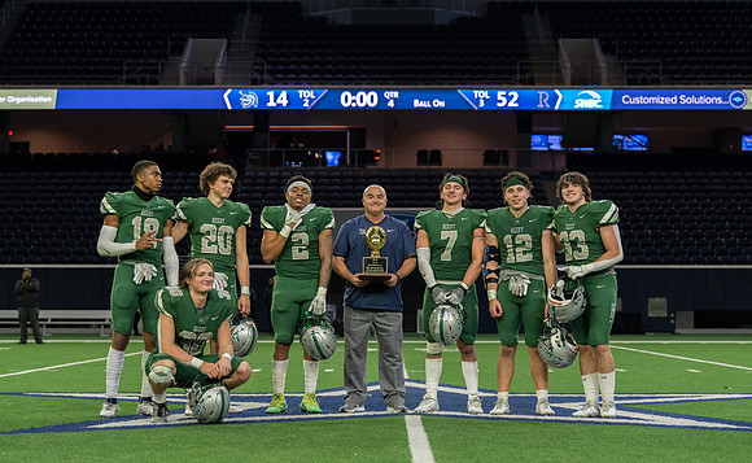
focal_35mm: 74
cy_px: 251
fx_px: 1513
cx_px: 377
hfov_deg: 27.9
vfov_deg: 17.4
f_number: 3.5
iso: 2500
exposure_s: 1/320
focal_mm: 70
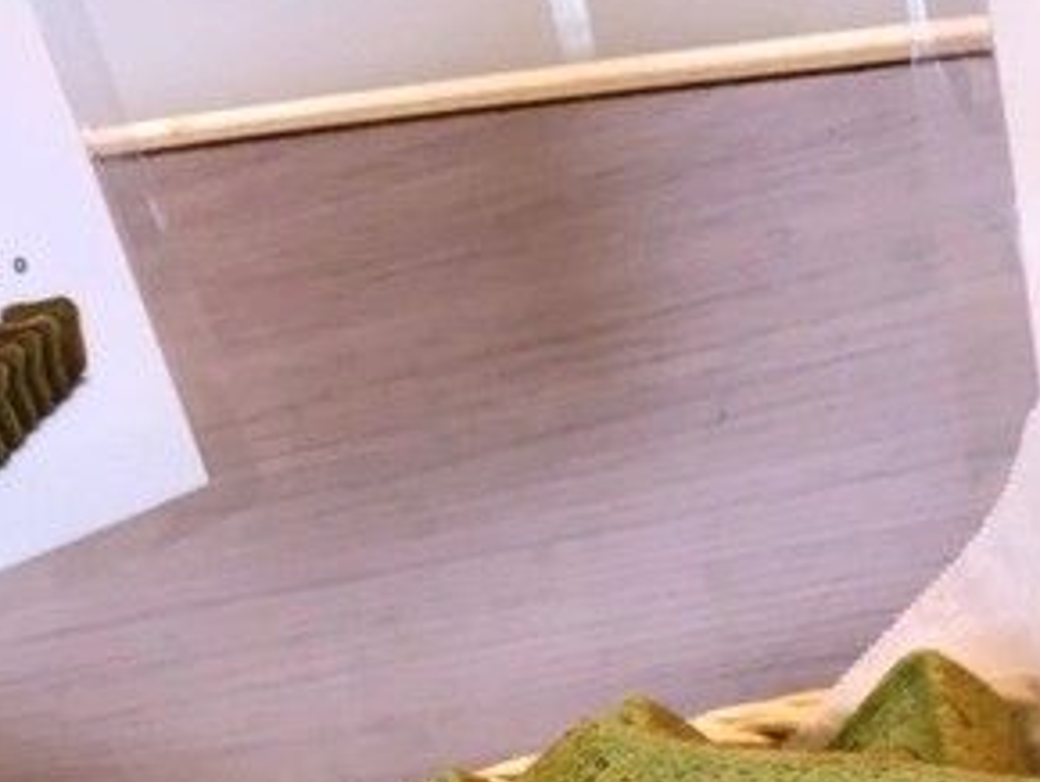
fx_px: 2616
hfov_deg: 22.4
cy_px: 1071
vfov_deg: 16.0
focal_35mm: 87
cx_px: 364
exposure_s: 1/60
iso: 32
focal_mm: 3.3
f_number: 2.4
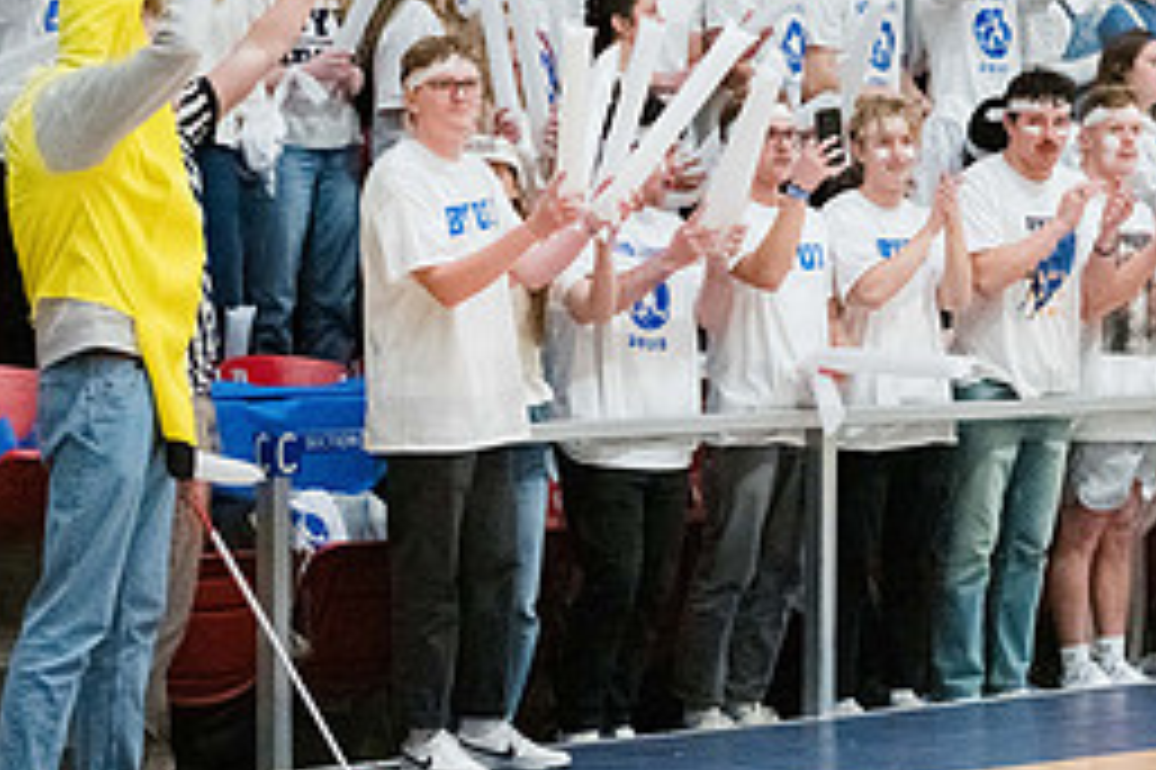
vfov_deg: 8.6
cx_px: 1048
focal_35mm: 158
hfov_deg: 12.9
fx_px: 5070
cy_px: 7
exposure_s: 1/1000
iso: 20000
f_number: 2.8
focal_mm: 70
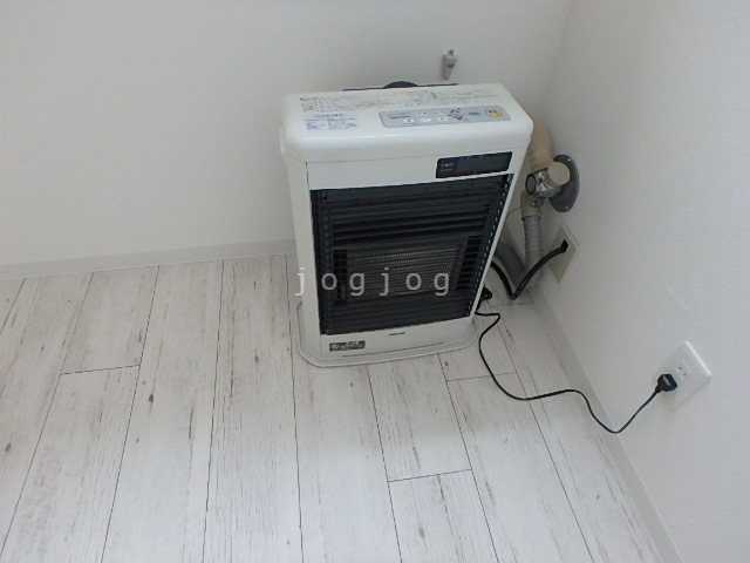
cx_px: 375
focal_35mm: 21
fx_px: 455
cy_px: 282
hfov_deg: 79.0
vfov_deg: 63.4
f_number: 3.5
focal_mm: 3.7
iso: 640
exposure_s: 1/30
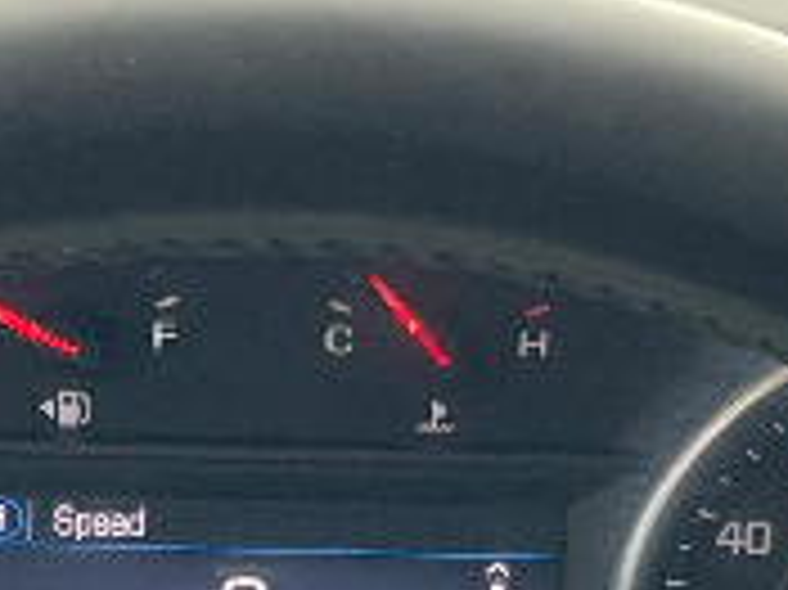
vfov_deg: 4.7
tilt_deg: -32.0
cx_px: 279
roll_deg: -2.9
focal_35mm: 305
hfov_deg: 6.5
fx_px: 6938
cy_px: 1608
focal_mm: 6
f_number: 2
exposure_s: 1/99
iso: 100
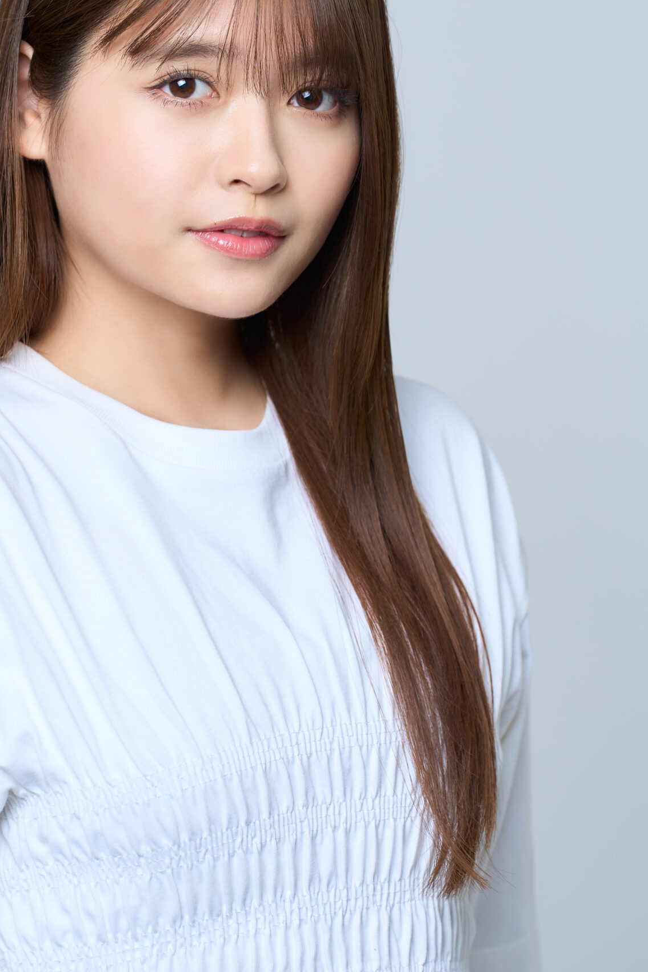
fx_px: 4185
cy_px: 419
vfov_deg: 13.2
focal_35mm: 155
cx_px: 185
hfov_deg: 8.8
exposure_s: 1/100
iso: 200
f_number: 5
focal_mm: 103
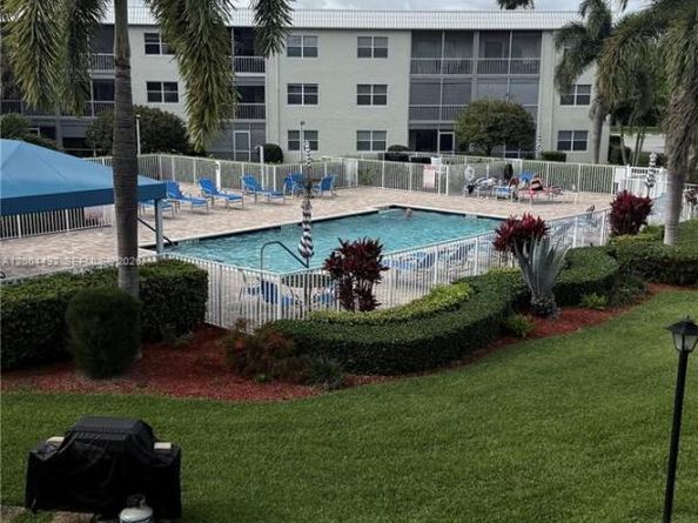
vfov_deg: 56.8
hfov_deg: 71.6
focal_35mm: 24
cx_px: 349
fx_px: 484
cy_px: 262
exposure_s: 1/3953
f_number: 1.78
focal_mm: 6.76
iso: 80
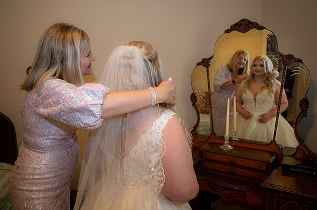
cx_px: 156
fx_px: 246
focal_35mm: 28
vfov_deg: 46.3
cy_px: 103
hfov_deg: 65.5
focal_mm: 26
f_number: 2.8
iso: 640
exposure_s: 1/80
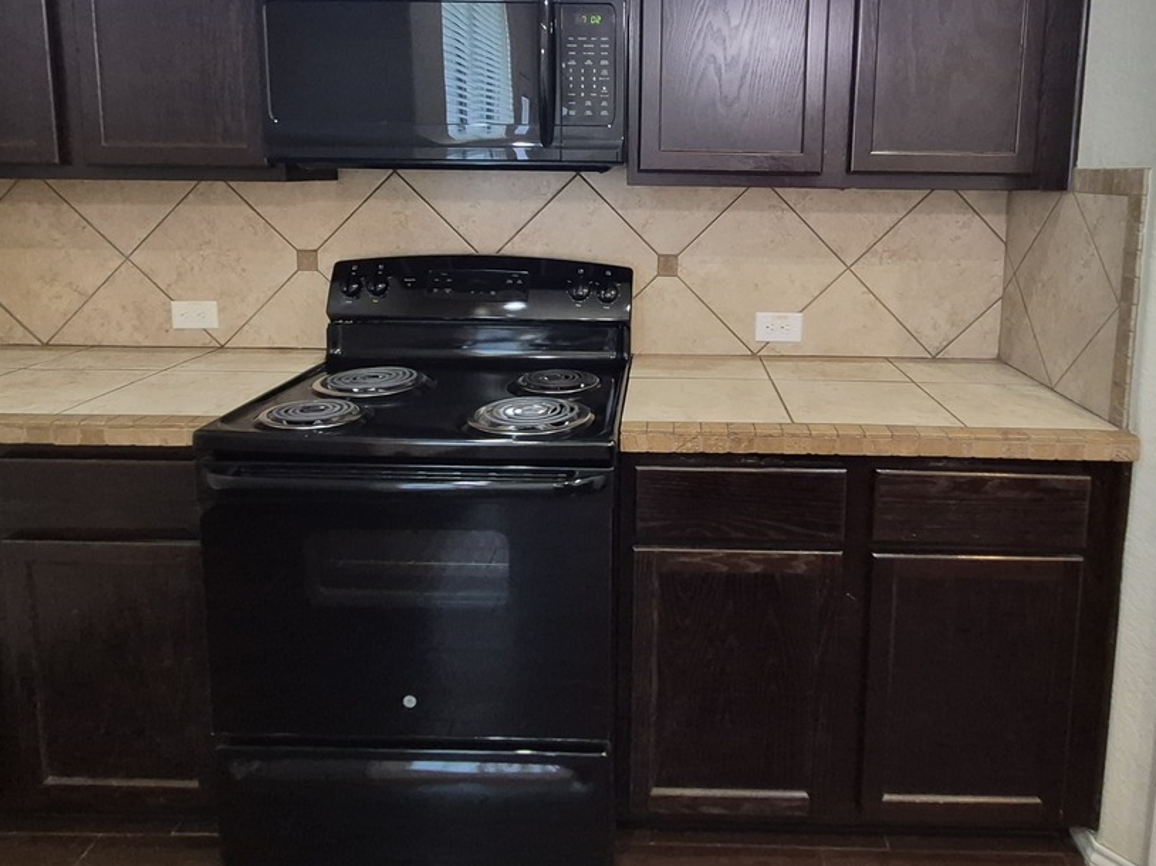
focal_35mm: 23
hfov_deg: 73.4
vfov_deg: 57.0
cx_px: 675
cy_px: 261
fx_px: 768
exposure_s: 1/60
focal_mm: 1.74
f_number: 2.2
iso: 500
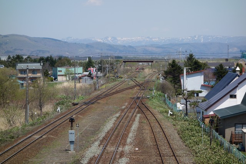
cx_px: 123
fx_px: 683
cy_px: 82
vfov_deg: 13.7
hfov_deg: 20.4
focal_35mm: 100
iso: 125
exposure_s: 1/640
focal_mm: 37.1
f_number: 5.6
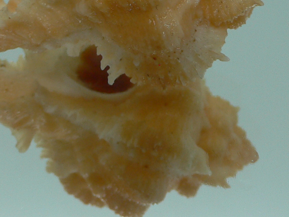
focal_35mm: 84
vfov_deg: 17.3
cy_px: 14
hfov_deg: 23.3
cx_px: 121
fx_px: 701
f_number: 2.8
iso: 80
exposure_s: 1/60
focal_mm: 4.6
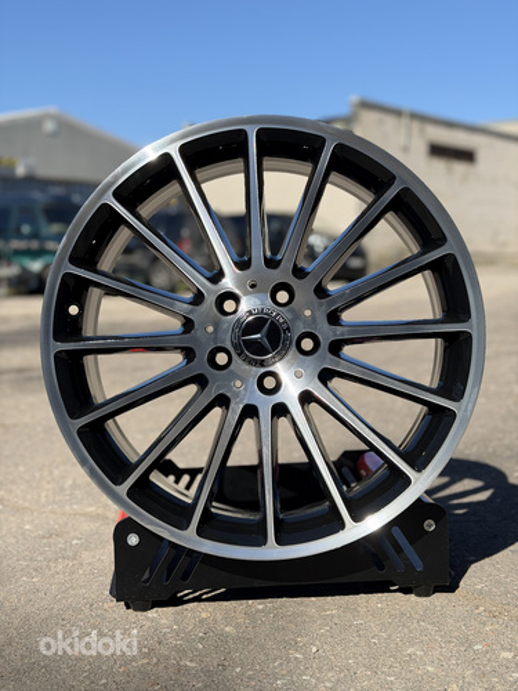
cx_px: 259
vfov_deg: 39.7
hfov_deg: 30.3
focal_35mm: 48
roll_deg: -2.1
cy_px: 346
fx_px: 958
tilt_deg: -4.4
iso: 80
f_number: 1.78
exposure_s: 1/5587
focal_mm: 6.76
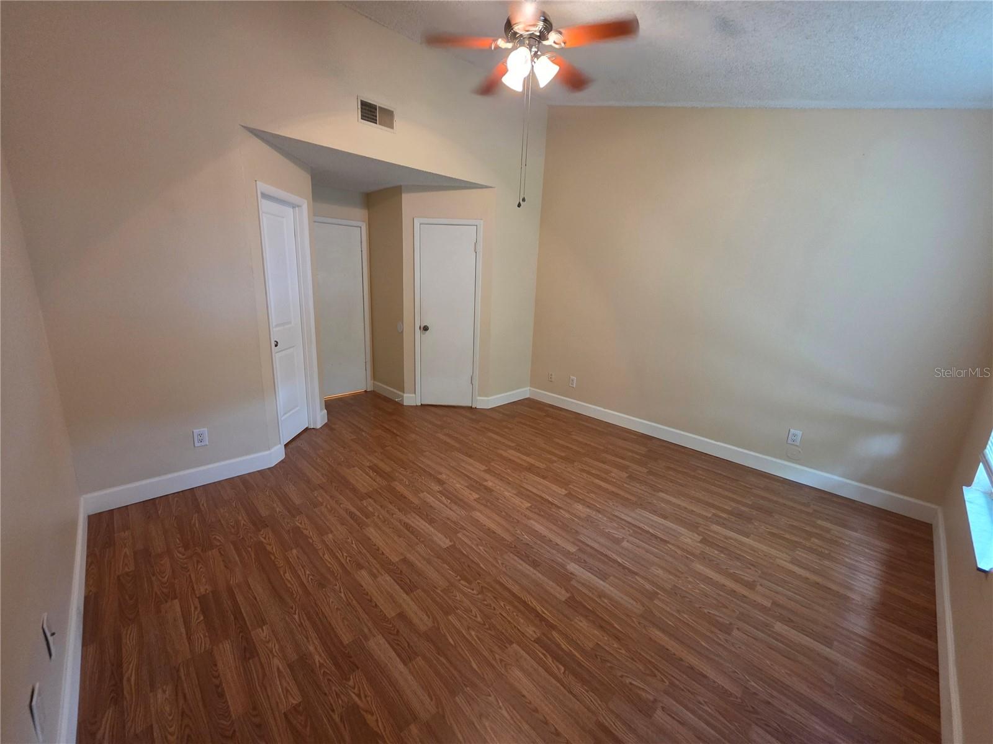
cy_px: 372
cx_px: 496
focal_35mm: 13
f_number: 1.9
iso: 640
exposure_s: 1/60
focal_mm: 2.2
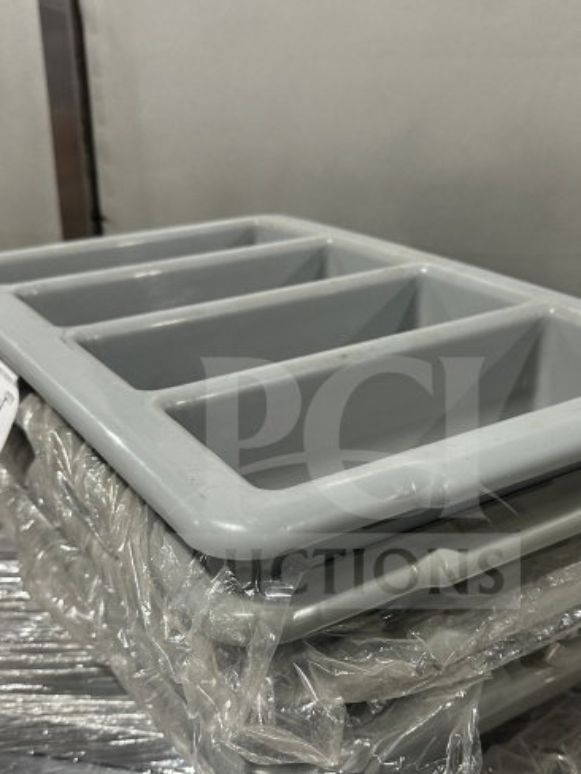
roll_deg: -1.5
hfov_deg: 35.9
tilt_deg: -21.8
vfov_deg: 46.4
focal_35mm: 40
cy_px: 483
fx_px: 895
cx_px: 341
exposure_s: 1/97
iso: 250
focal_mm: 6.86
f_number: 1.78
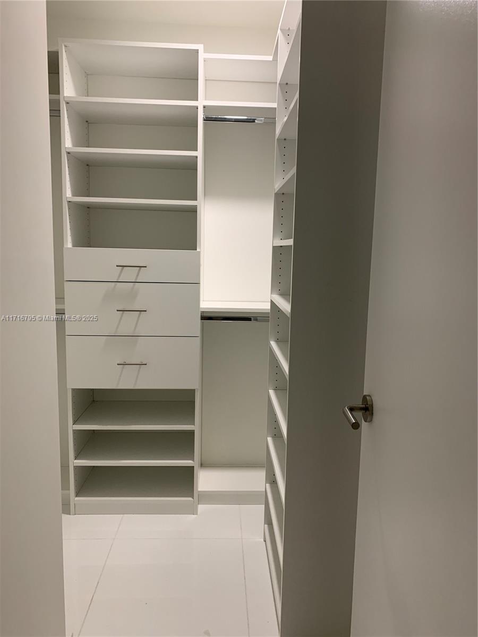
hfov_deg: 53.1
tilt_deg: -7.9
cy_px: 318
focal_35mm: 26
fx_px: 479
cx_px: 239
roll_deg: -0.8
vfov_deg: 67.3
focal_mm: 4.25
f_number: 1.8
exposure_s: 1/60
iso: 125
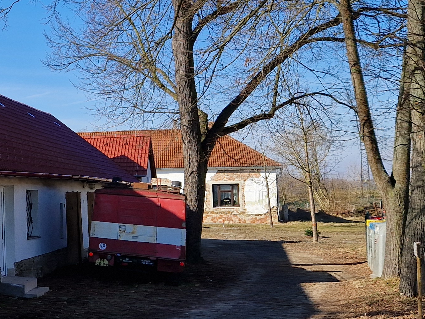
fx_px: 835
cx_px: -88
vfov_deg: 21.6
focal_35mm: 68
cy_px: 144
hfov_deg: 25.5
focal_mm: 5.4
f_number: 1.8
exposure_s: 1/1368
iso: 50
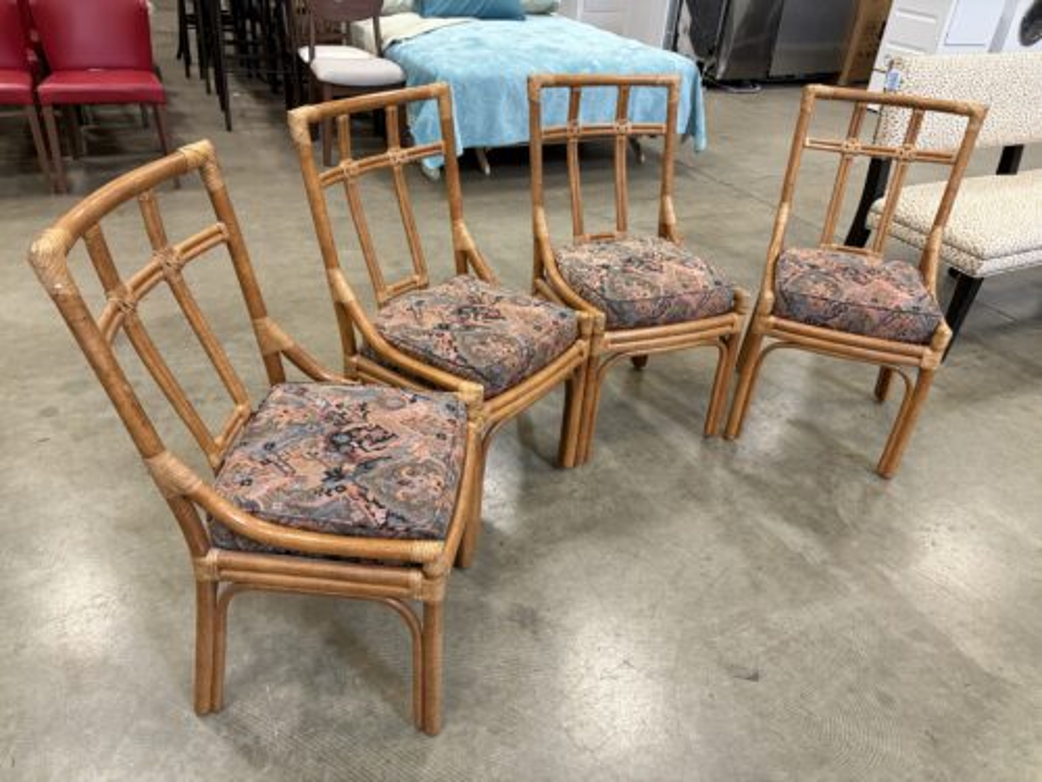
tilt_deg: -32.9
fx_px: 783
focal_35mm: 26
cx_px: 521
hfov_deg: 67.3
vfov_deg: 53.1
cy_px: 391
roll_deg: -5.5
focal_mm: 5.96
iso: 200
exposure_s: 1/60
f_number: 1.6
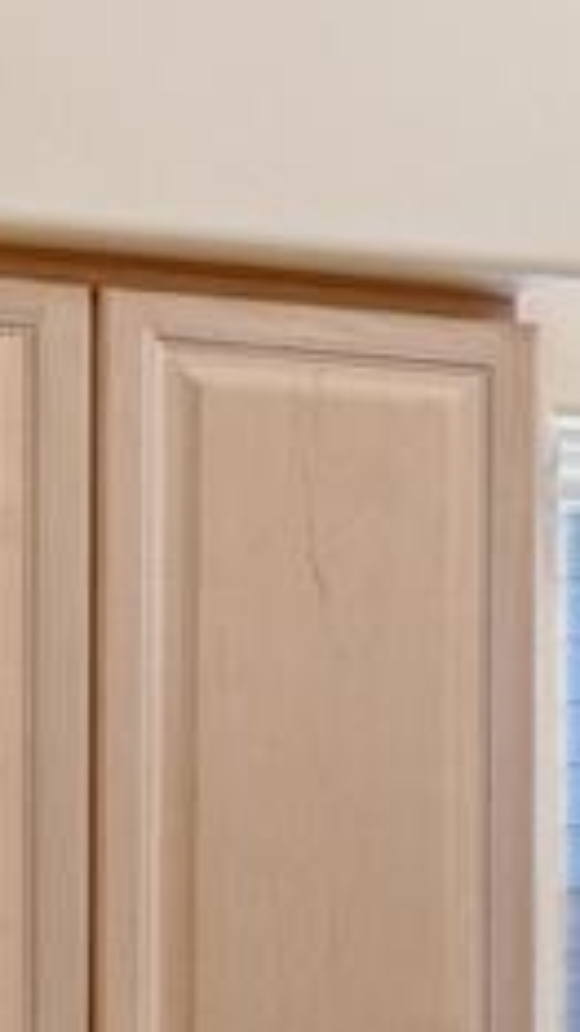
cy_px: 1238
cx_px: 2302
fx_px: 4912
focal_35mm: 180
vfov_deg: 11.7
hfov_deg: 5.8
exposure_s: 1/2.5
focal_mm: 19.5
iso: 400
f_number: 11
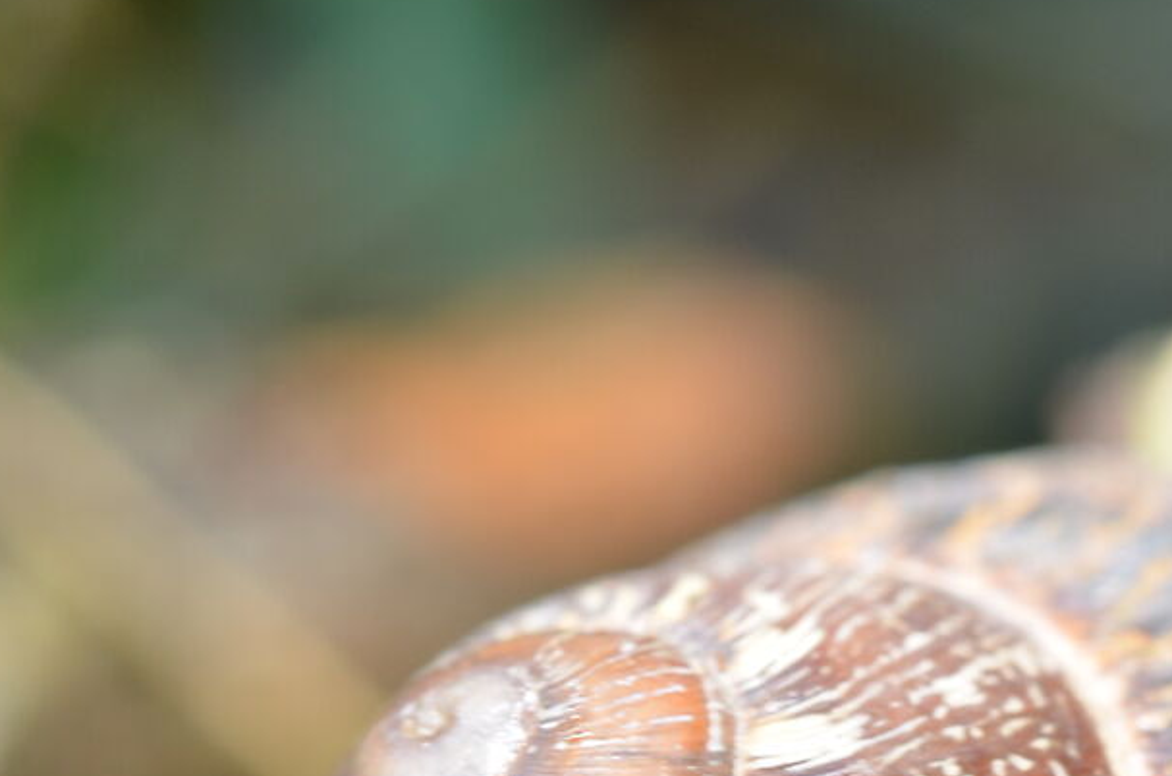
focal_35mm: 356
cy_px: 1120
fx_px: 11565
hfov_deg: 5.8
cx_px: 1460
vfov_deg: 3.8
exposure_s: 1/30
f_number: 8
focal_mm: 60
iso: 100
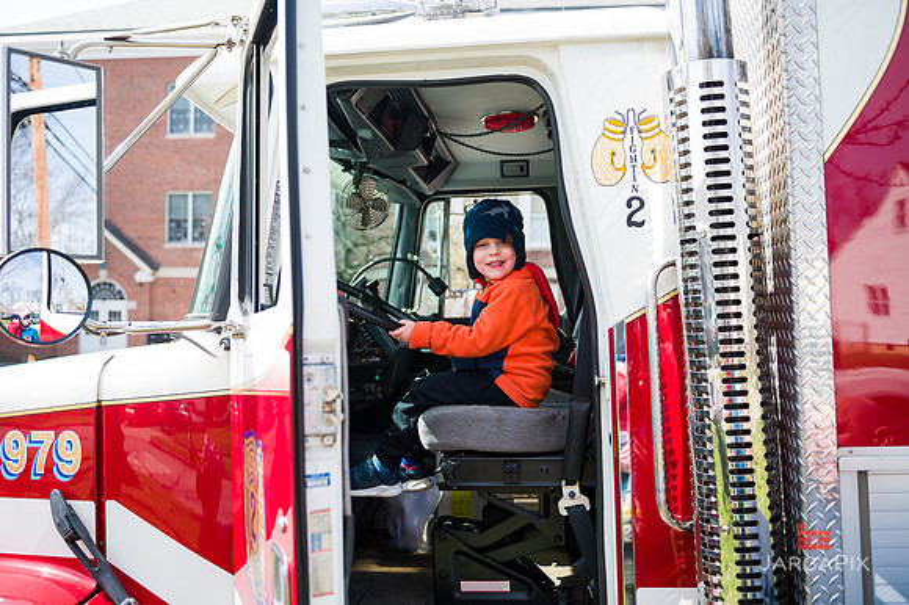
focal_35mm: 34
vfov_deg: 38.8
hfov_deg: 55.8
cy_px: 302
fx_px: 858
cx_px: 454
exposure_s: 1/1000
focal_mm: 34
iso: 200
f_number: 4
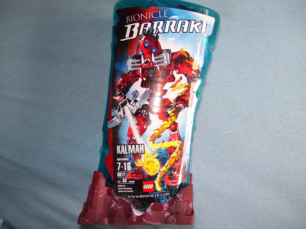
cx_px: 153
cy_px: 114
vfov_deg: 39.7
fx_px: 318
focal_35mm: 36
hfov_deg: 51.4
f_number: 2.7
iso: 80
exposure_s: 1/60
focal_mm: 6
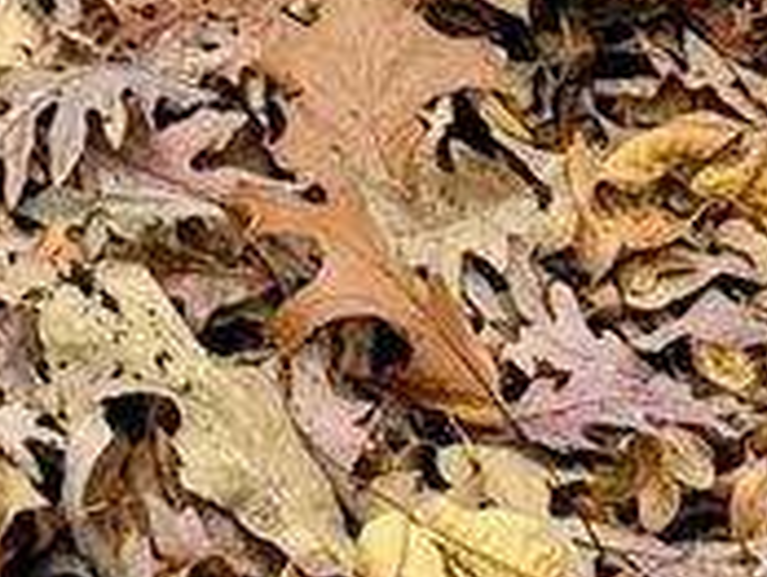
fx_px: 3994
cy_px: -2315
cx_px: -1287
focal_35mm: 180
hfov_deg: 9.4
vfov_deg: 5.8
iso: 40
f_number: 1.8
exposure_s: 1/180
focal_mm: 5.4
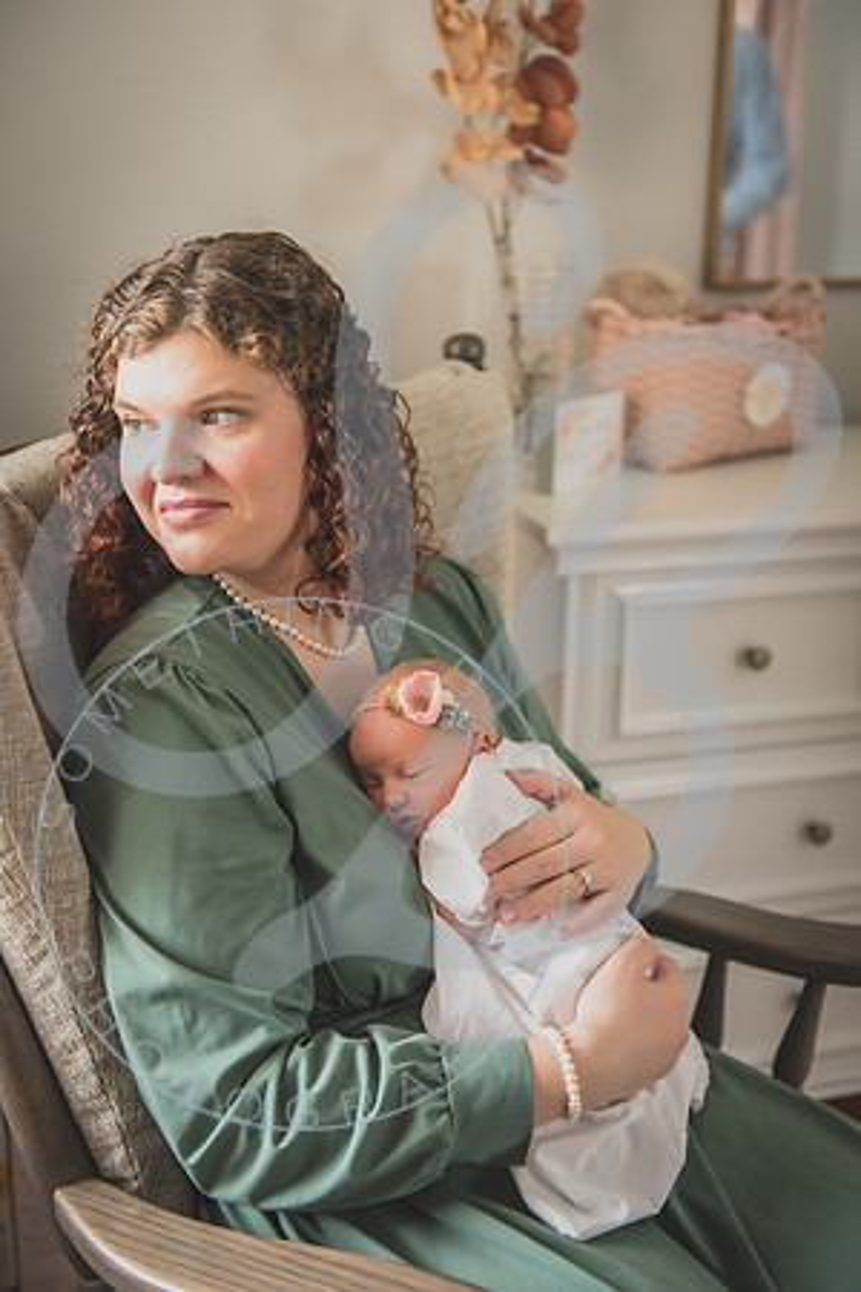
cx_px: 430
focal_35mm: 48
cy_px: 646
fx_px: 1722
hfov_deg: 28.1
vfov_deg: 41.1
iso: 2500
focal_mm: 48
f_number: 2.8
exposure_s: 1/125
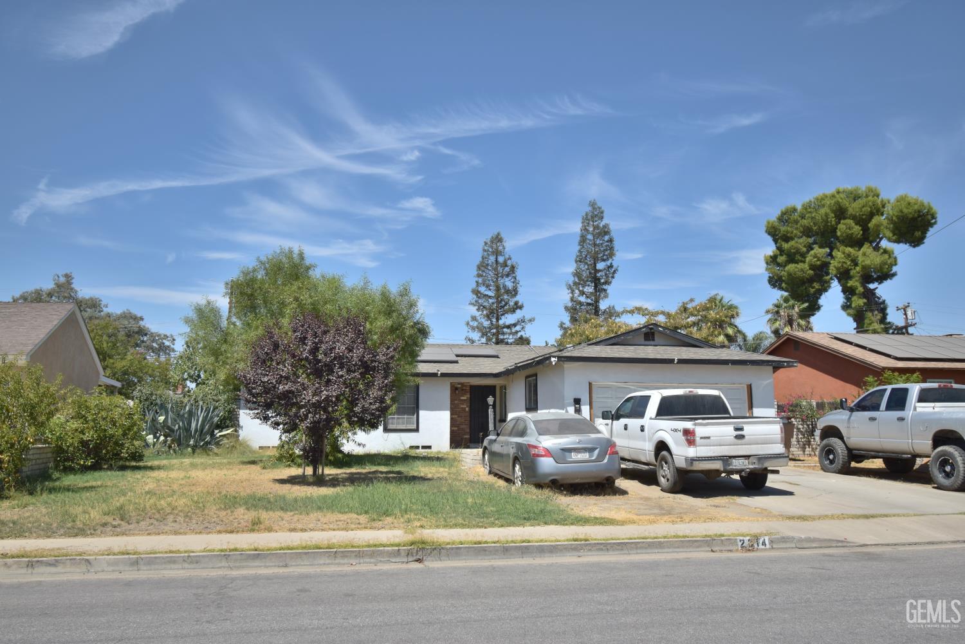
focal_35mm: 30
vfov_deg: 43.6
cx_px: 482
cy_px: 322
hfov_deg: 61.9
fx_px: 804
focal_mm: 20
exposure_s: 1/800
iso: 100
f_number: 5.6
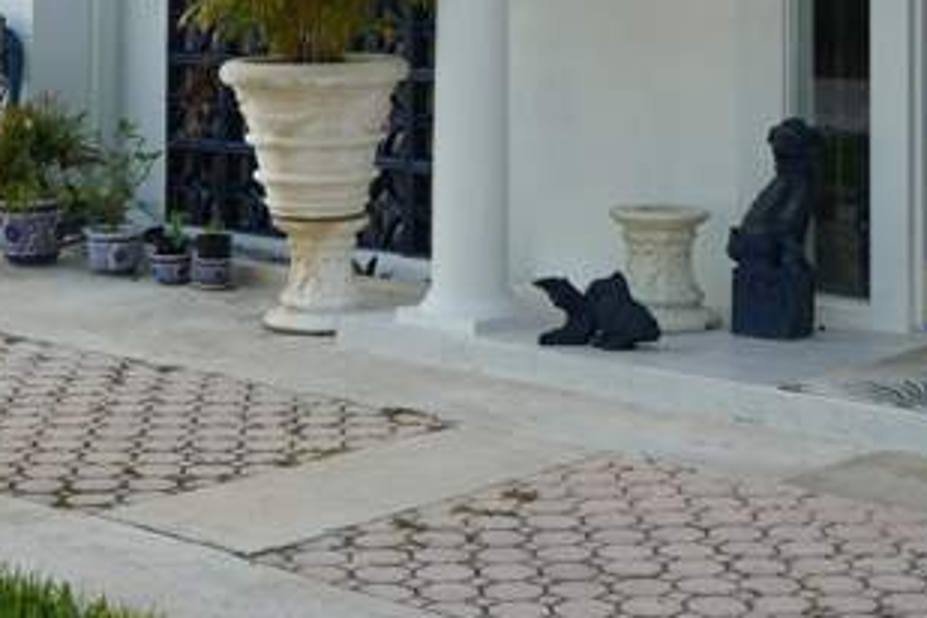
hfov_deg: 23.1
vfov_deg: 14.9
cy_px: -166
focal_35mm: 88
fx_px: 2266
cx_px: 489
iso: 160
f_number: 4
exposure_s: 1/160
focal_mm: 34
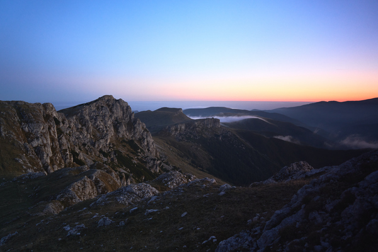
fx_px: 304
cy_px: 126
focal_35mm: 29
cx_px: 189
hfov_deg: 63.7
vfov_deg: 45.0
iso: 640
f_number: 3.5
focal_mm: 29
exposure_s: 1/60
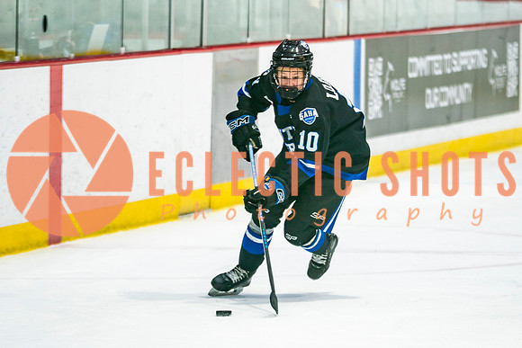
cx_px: 293
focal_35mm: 381
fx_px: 5530
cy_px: 174
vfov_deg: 3.6
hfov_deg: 5.4
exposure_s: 1/640
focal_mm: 200
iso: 400
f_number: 2.8
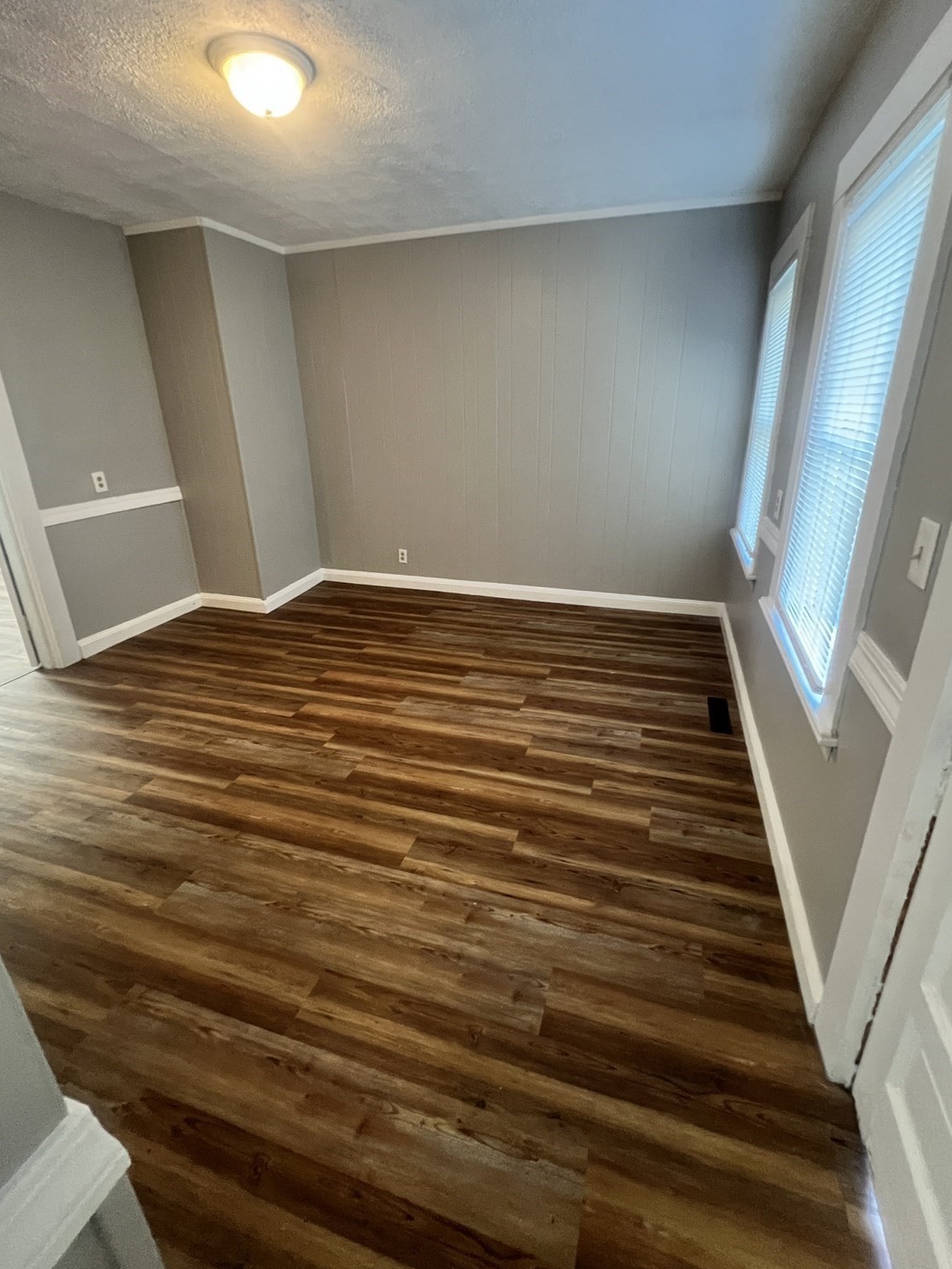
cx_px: 493
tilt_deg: -19.5
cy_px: 602
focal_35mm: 14
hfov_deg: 85.7
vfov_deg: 102.0
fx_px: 513
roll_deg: -0.1
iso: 500
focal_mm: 1.57
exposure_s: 1/60
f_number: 1.8
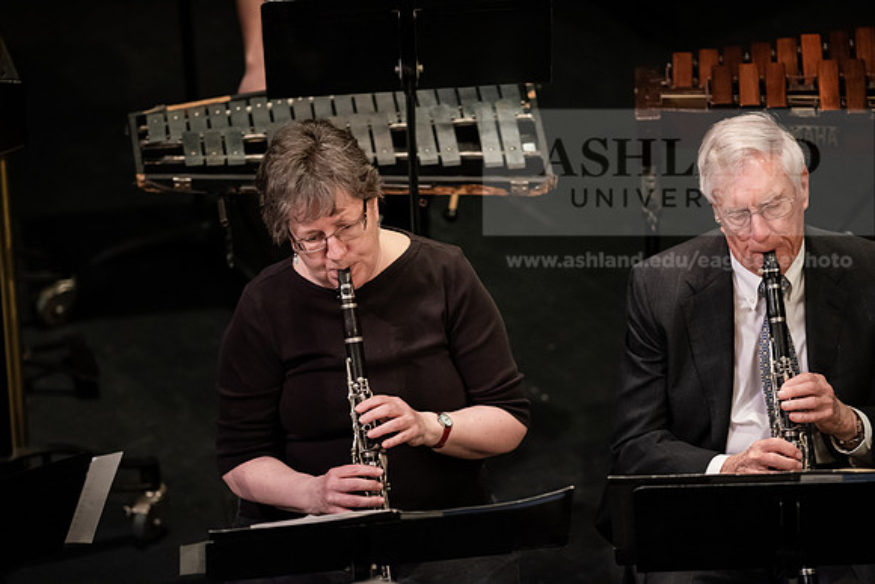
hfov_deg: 6.9
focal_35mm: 300
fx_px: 7293
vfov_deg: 4.6
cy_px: 292
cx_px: 438
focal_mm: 300
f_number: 2.8
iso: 3200
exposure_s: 1/320
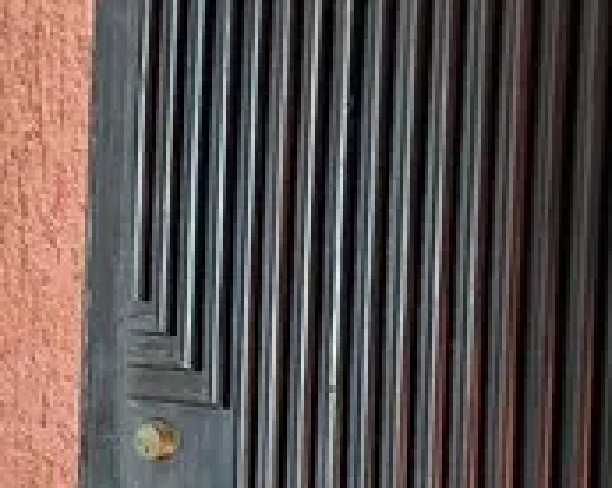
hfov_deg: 17.0
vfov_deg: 14.8
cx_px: -255
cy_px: 251
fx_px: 1882
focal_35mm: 104
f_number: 1.8
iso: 125
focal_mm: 5.54
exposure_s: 1/40
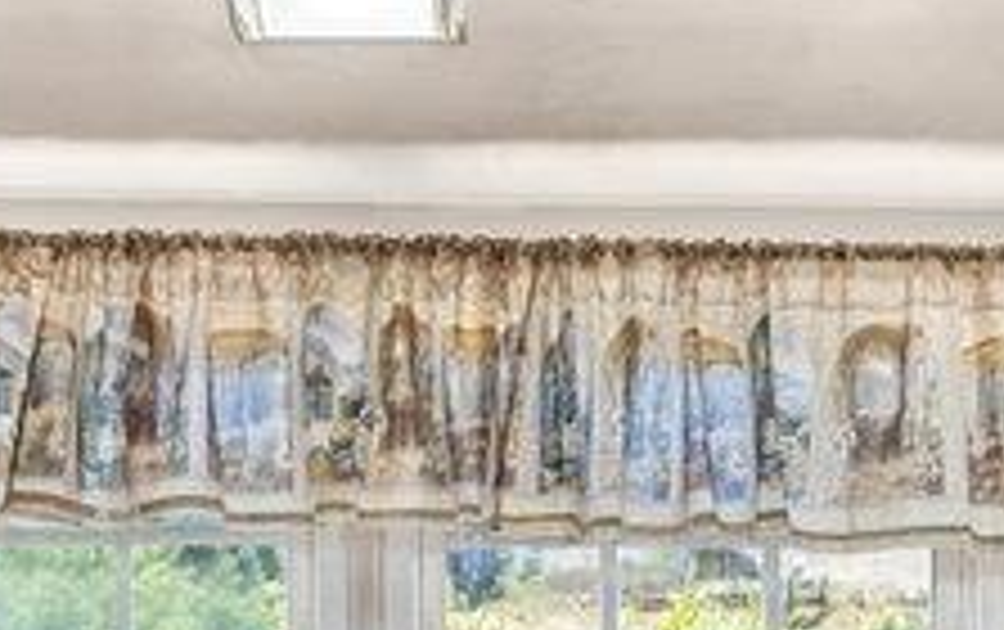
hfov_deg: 28.2
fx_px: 2000
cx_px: 459
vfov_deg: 15.9
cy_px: 1042
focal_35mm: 73
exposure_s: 1/8
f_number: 5.6
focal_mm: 16
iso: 100
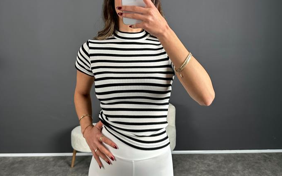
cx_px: 143
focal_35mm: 35
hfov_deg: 55.3
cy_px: 77
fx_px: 269
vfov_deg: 36.2
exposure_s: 1/121
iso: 125
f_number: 1.78
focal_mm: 6.86
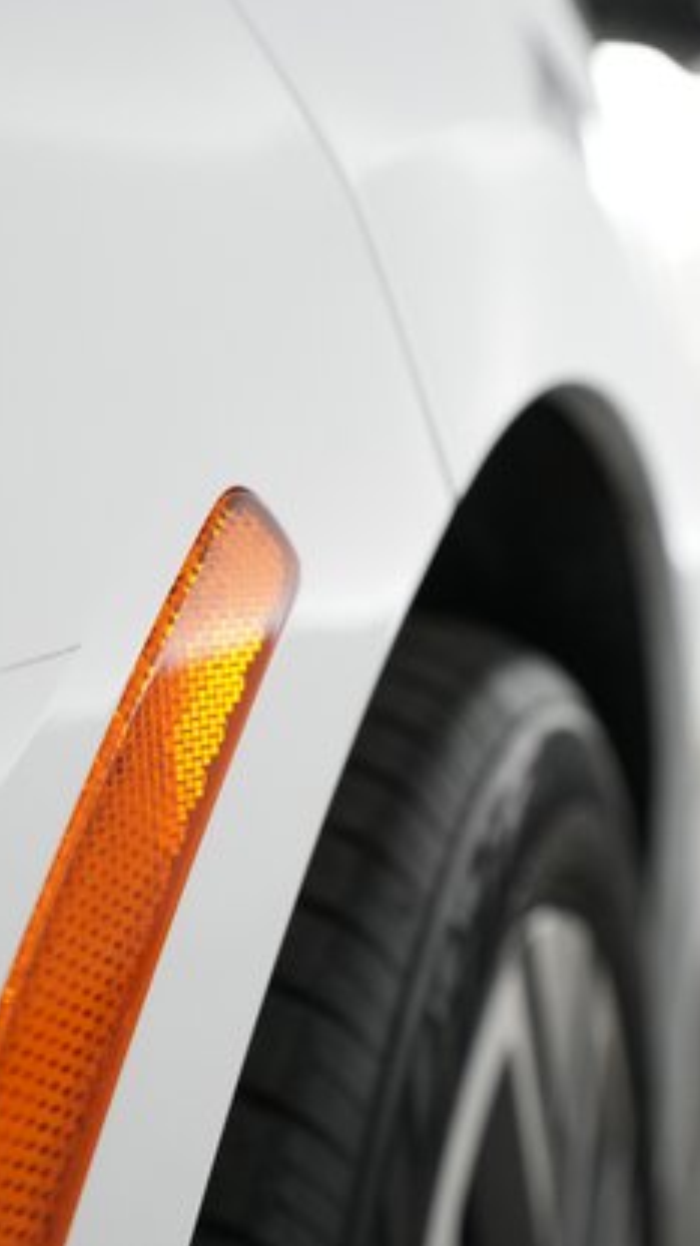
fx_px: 1388
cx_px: 201
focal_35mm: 42
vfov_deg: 48.4
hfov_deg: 28.0
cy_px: 609
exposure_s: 1/125
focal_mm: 26
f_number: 5
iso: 2500
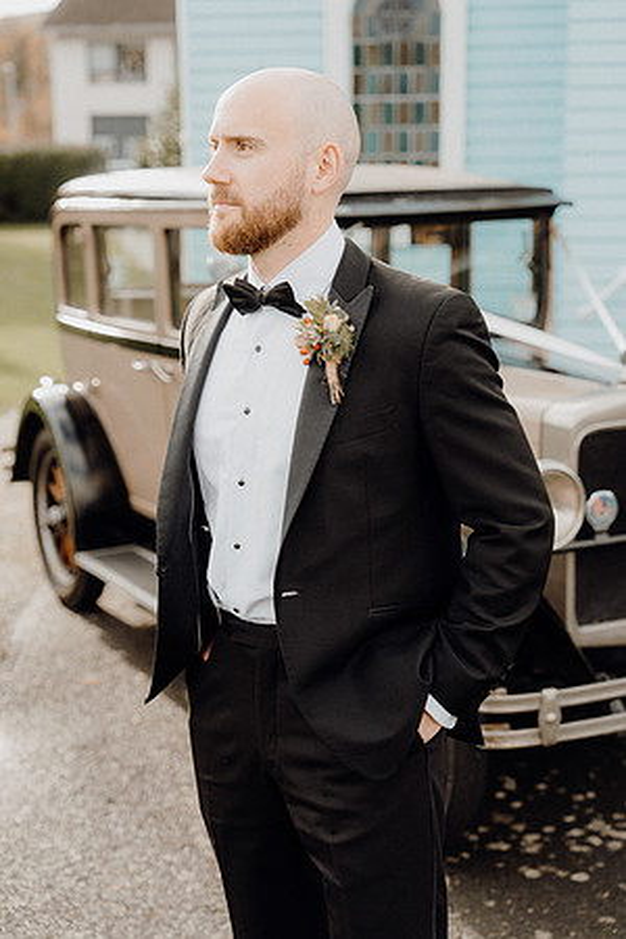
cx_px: 313
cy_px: 470
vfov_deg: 32.9
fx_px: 1591
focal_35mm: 61
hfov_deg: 22.3
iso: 250
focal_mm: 61
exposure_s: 1/500
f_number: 3.5
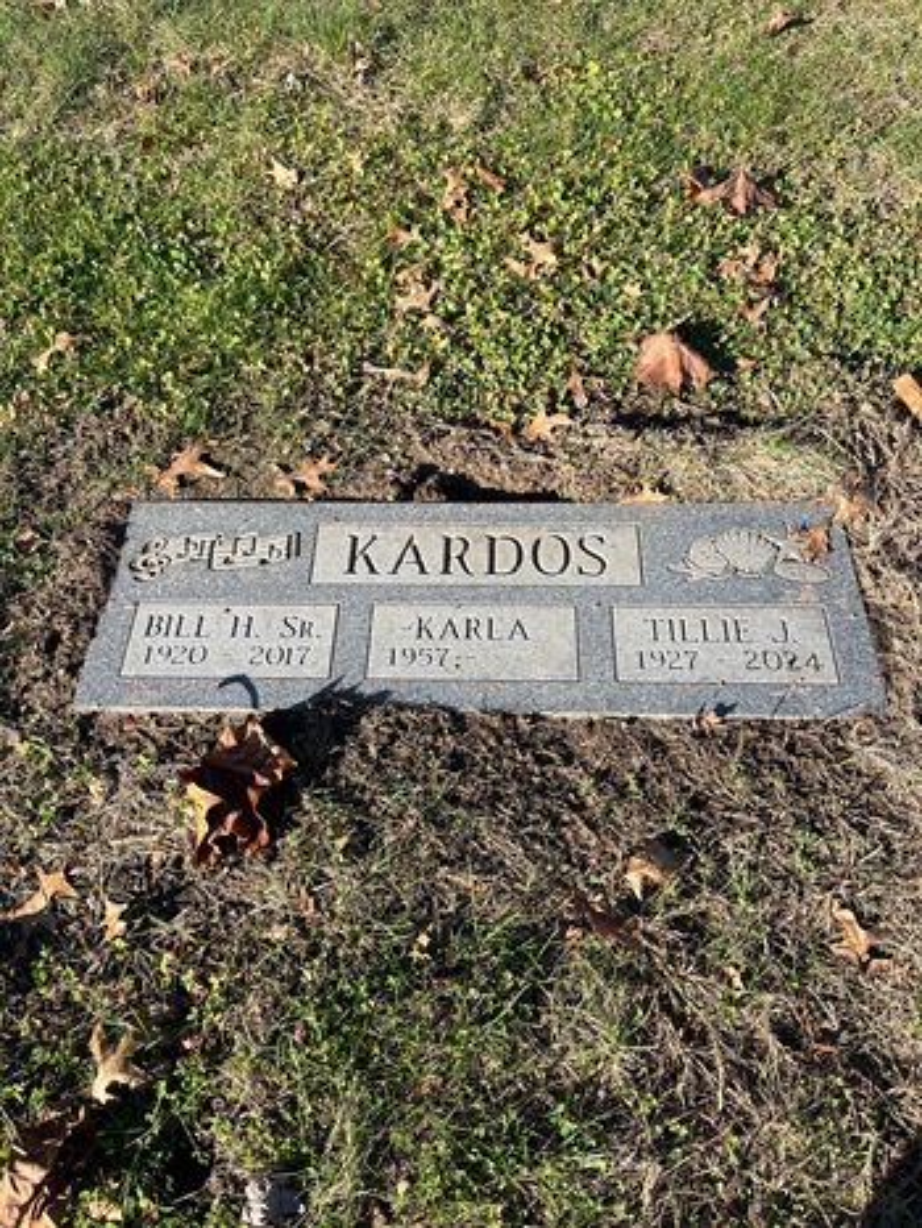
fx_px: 923
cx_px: 461
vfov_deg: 67.3
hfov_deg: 53.1
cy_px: 614
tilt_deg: -56.7
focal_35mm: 26
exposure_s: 1/1441
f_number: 1.6
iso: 50
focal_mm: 5.1
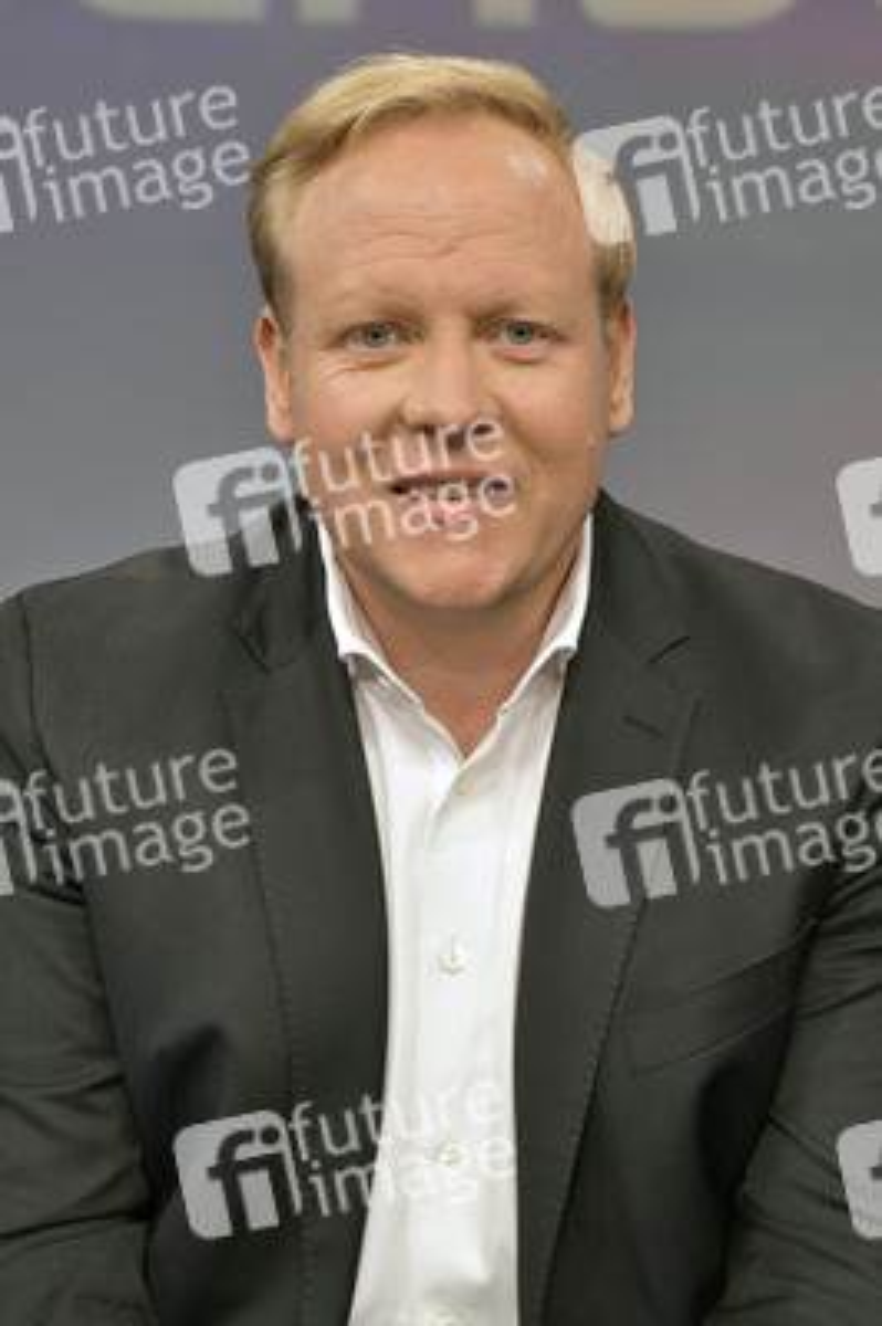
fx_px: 2577
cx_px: 441
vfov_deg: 28.9
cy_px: 663
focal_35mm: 70
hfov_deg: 19.4
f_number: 6.3
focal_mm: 70
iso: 2500
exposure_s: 1/200
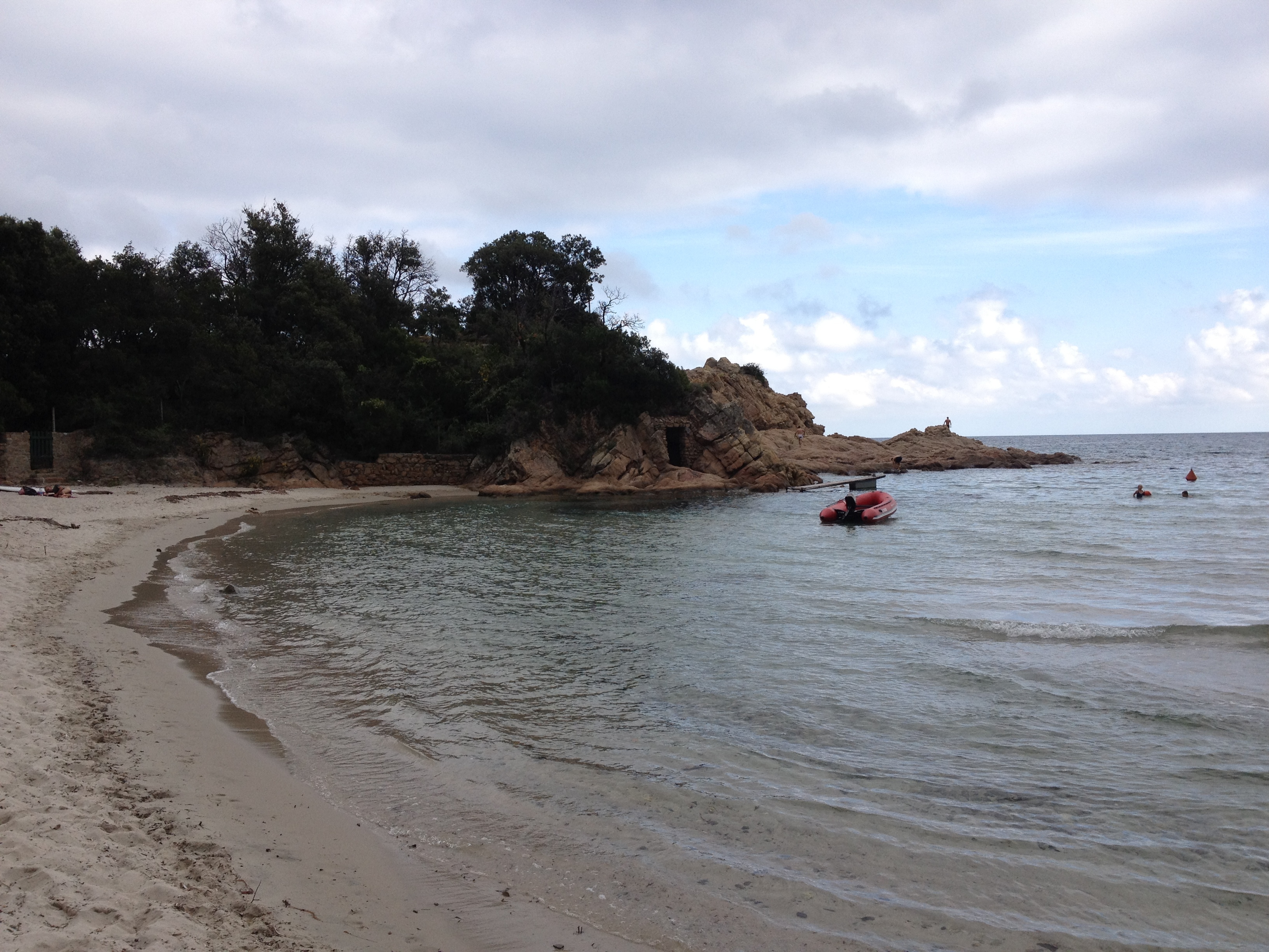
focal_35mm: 35
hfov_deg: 52.6
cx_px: 634
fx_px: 1283
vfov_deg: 40.7
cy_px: 476
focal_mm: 4.28
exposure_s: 1/890
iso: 64
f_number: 2.4
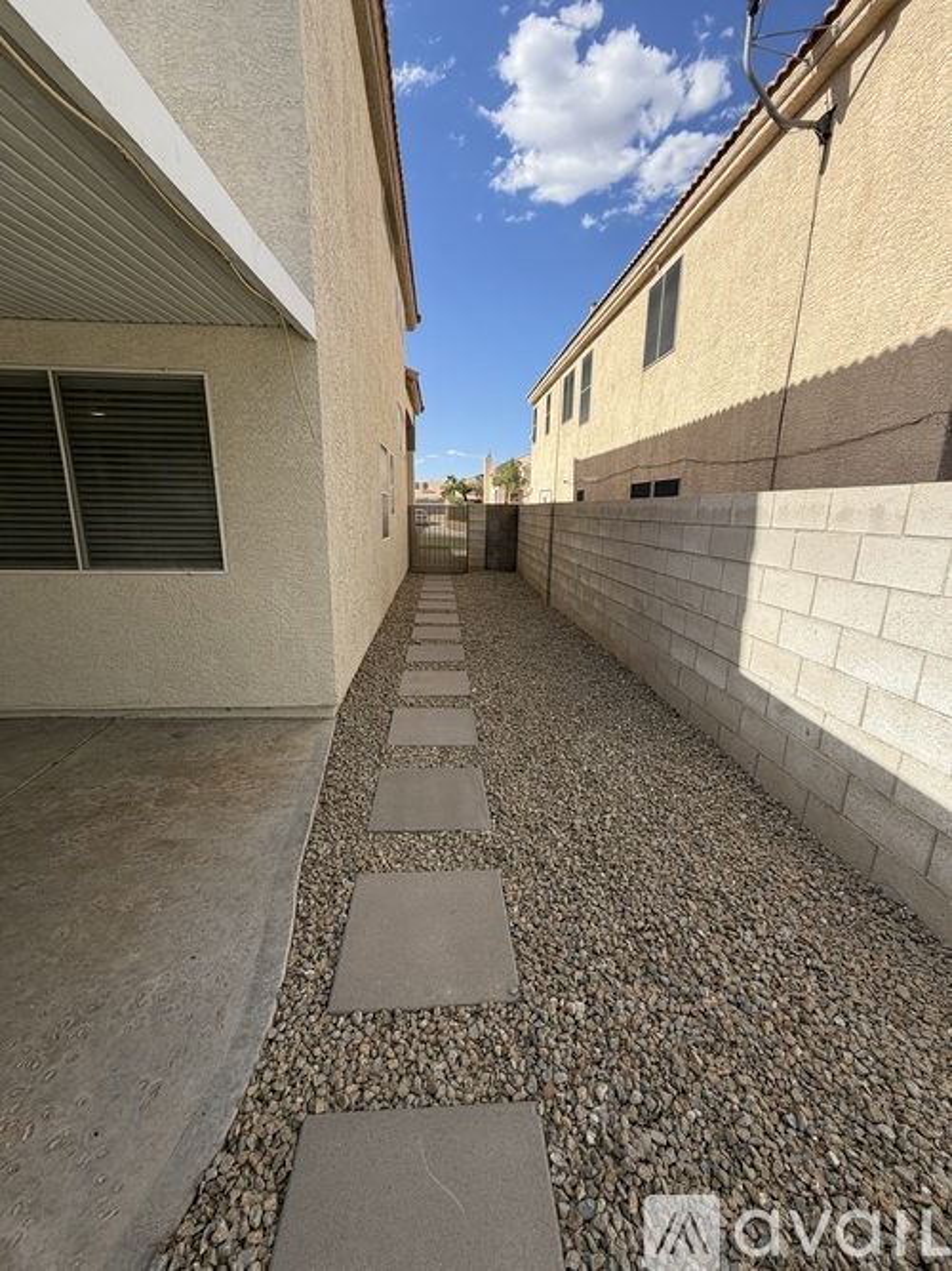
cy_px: 636
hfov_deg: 85.7
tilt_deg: -13.6
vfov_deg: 102.1
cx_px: 476
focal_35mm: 14
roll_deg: -2.0
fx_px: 514
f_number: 2.2
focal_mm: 2.22
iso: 25
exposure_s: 1/770
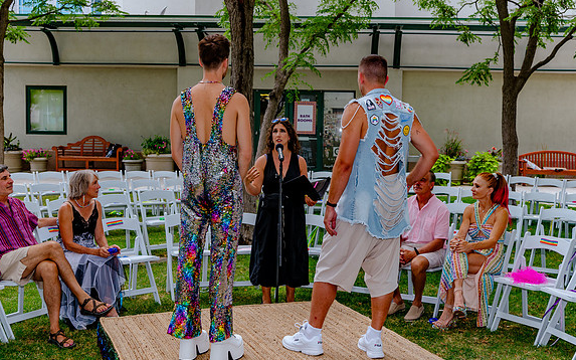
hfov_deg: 42.6
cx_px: 306
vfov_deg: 27.4
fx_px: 738
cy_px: 189
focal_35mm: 47
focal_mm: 42
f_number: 5.6
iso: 320
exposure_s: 1/200
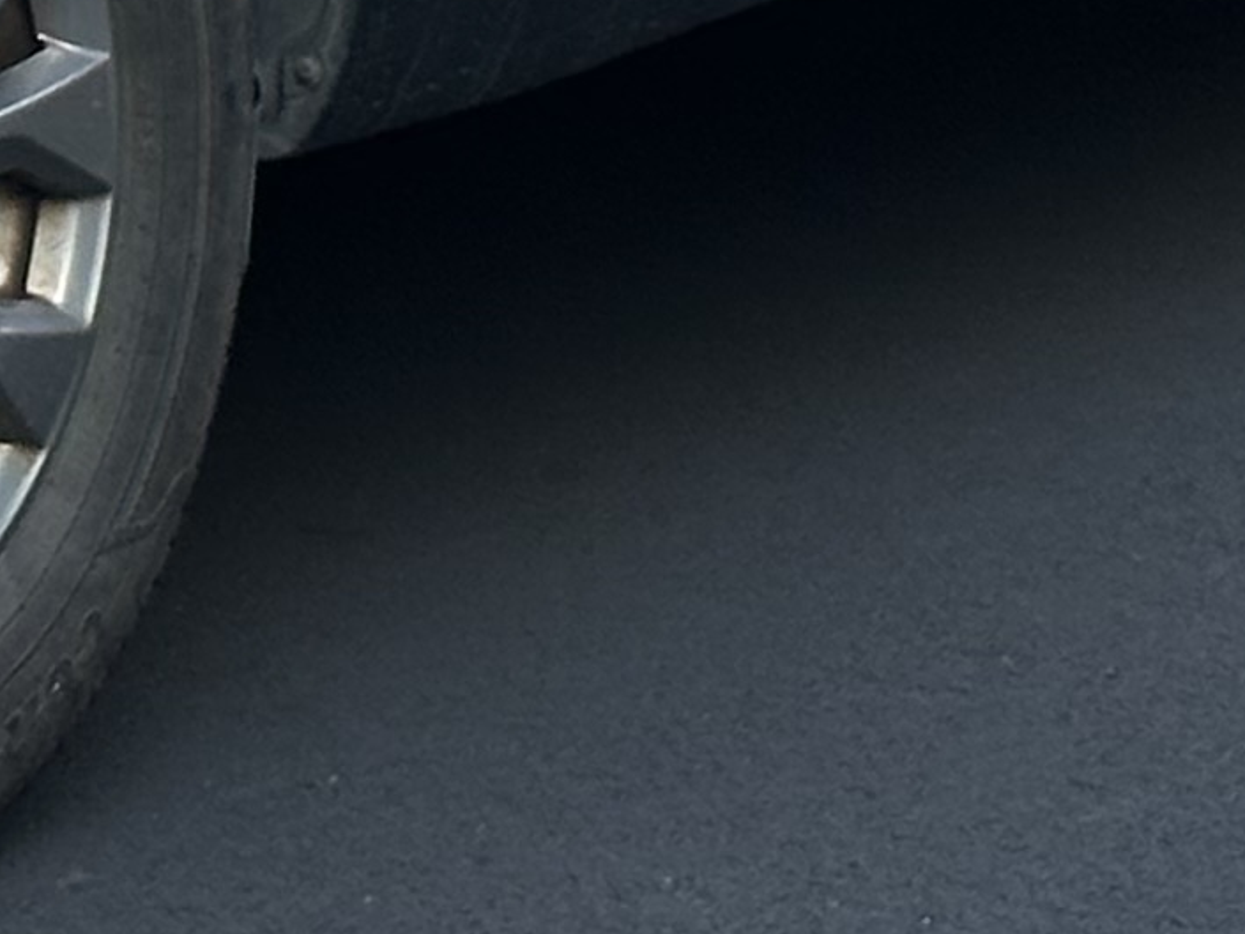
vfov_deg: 5.2
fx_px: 9891
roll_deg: +0.4
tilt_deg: -2.4
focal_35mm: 275
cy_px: -1569
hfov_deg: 7.1
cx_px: -454
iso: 64
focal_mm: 6.86
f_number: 1.78
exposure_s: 1/880
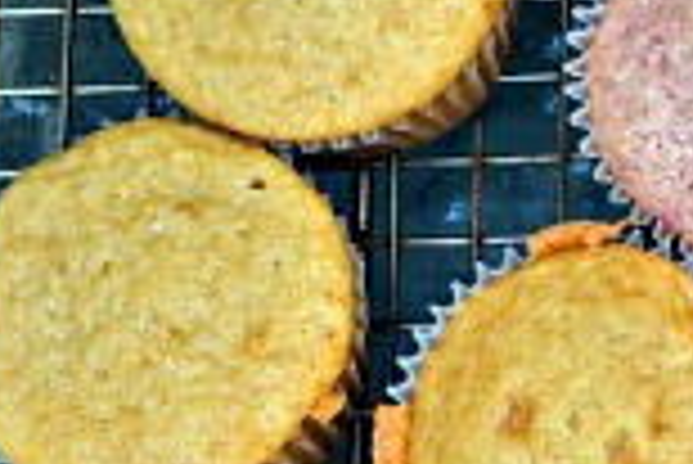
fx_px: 2697
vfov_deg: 9.8
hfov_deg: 13.3
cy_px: 297
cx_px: 1220
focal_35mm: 140
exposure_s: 1/20
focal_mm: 24
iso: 400
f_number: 4
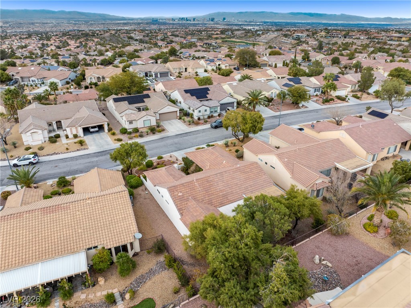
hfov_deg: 71.6
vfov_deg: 56.7
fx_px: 285
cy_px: 154
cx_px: 206
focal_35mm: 24
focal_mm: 12.29
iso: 110
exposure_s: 1/320
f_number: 2.8
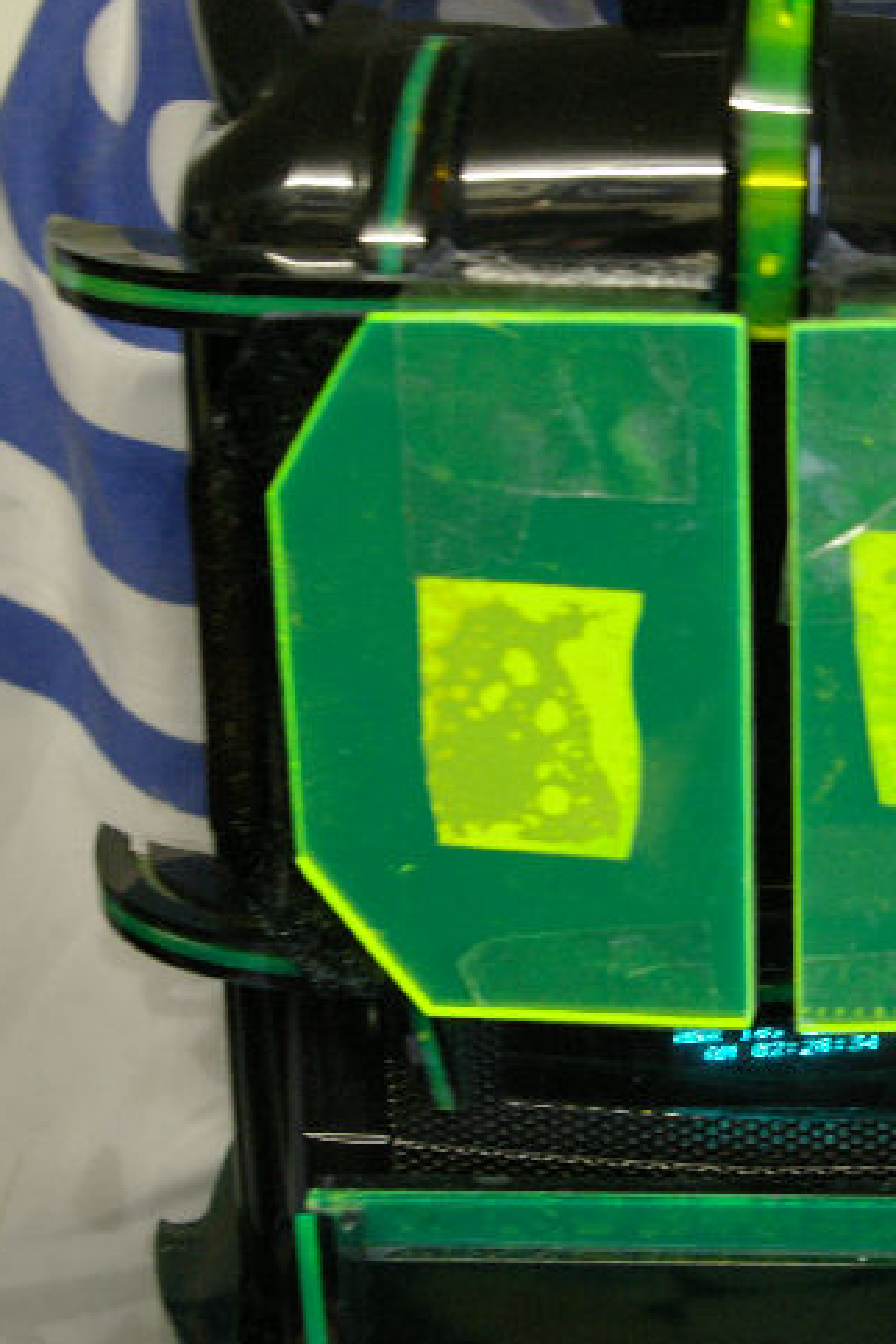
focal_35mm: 78
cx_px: 774
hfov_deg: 17.3
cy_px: 664
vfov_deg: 26.1
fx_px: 2904
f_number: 5.6
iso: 800
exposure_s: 1/8
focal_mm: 33
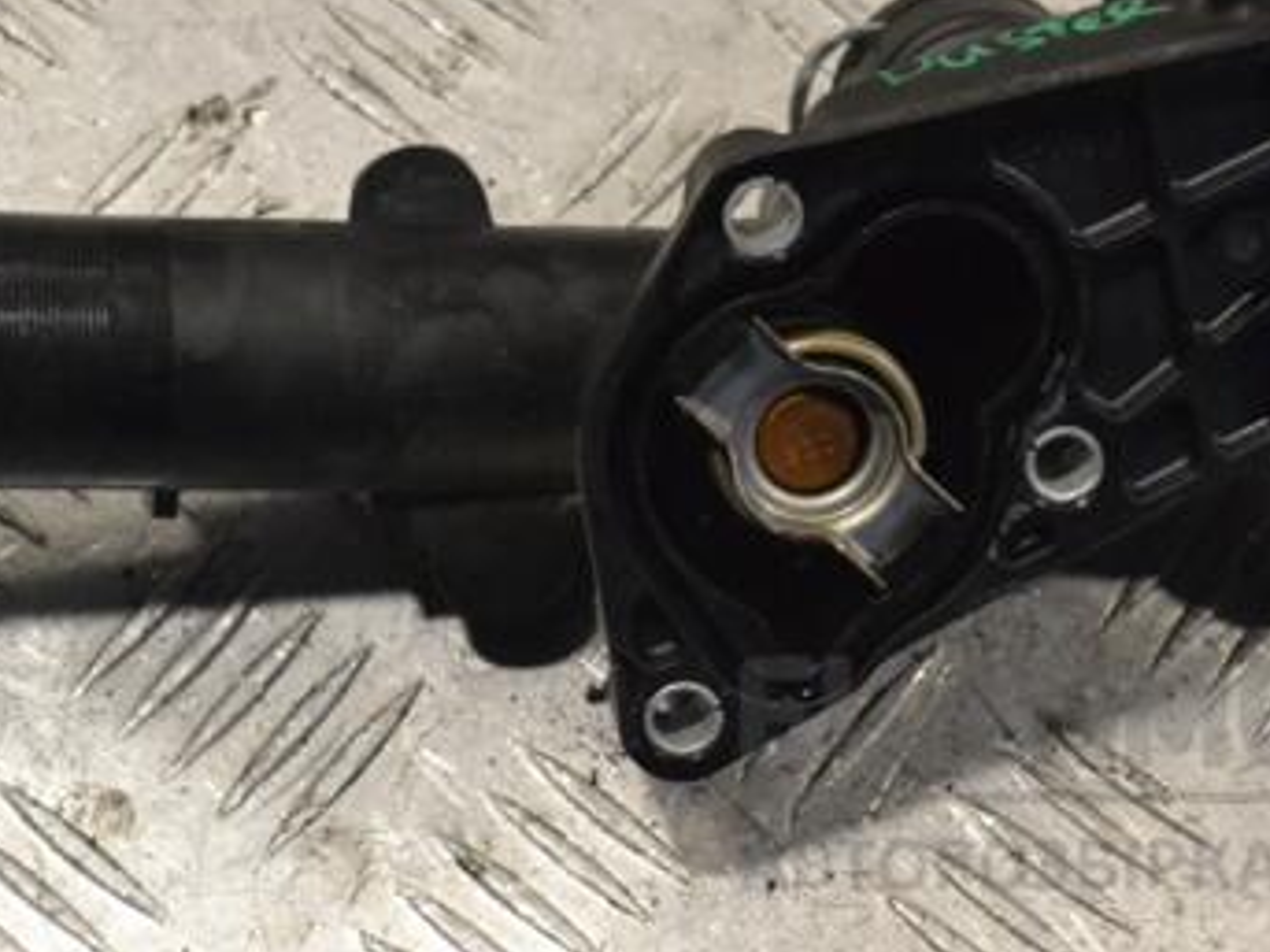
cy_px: 219
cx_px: 670
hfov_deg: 14.2
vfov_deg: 10.6
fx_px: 5092
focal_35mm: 139
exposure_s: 1/320
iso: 3200
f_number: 9
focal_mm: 55
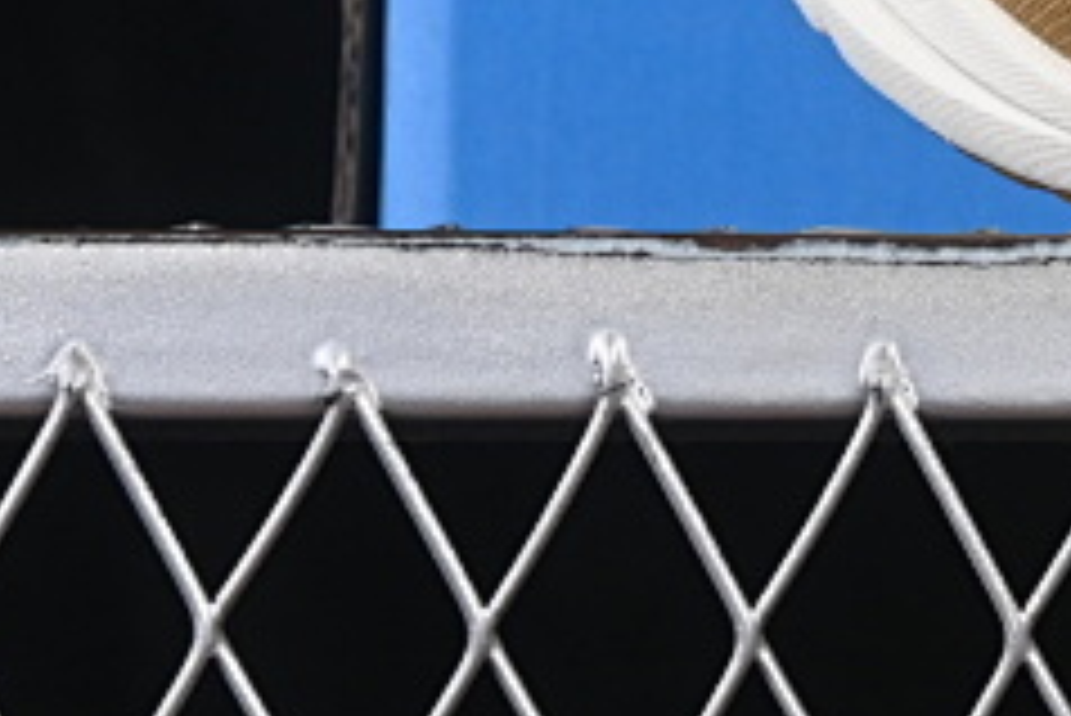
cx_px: 1944
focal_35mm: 340
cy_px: -775
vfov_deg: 4.0
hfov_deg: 5.9
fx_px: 10121
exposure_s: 1/60
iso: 160
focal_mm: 50
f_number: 7.1
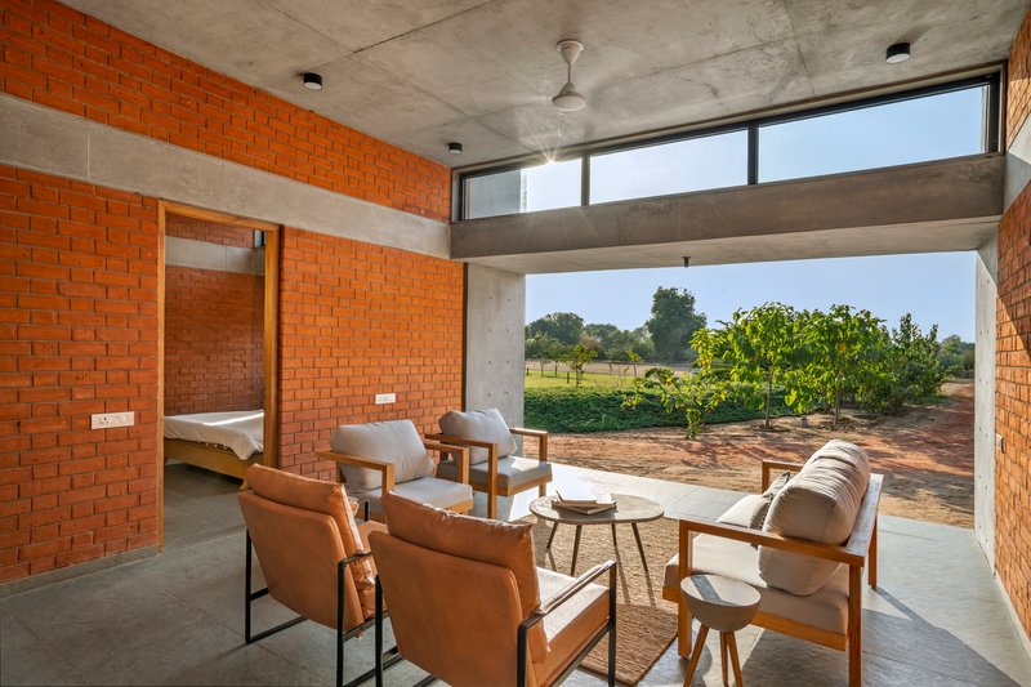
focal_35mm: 19
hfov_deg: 86.9
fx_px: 544
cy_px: 344
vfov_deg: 64.5
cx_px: 516
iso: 100
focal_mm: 19
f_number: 9
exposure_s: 1/100
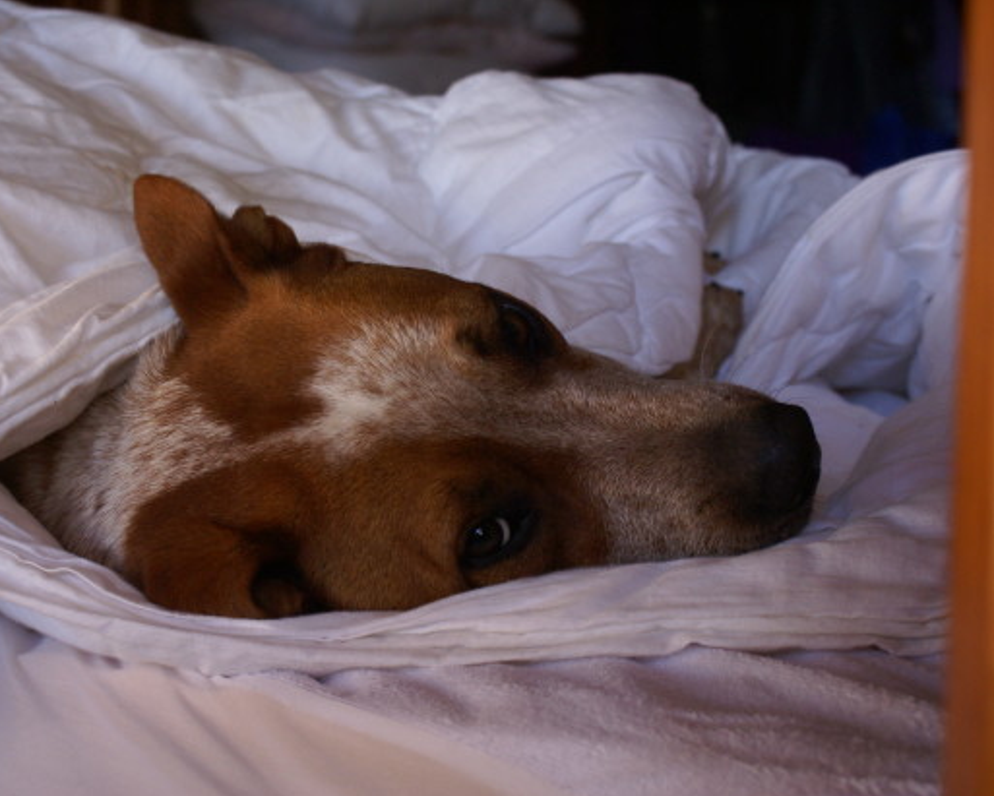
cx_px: 399
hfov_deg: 31.6
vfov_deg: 25.6
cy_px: 400
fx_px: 1753
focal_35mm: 60
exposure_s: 1/20
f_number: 5.6
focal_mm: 35
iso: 400
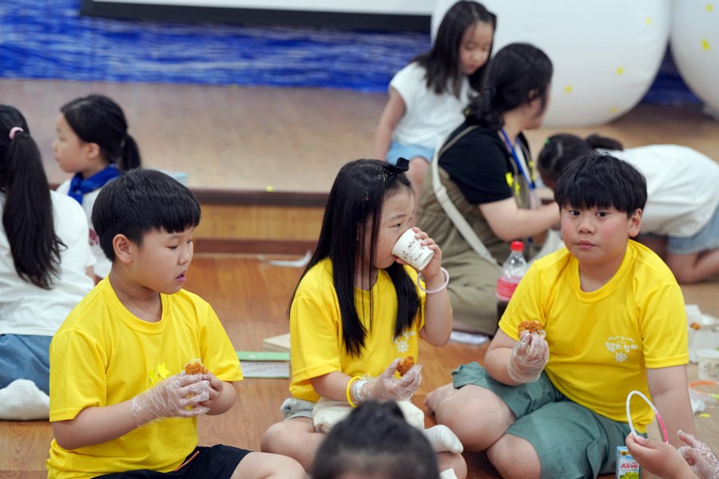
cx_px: 360
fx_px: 1977
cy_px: 240
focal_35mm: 99
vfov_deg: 13.8
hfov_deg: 20.6
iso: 2000
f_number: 4
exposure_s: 1/160
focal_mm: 99
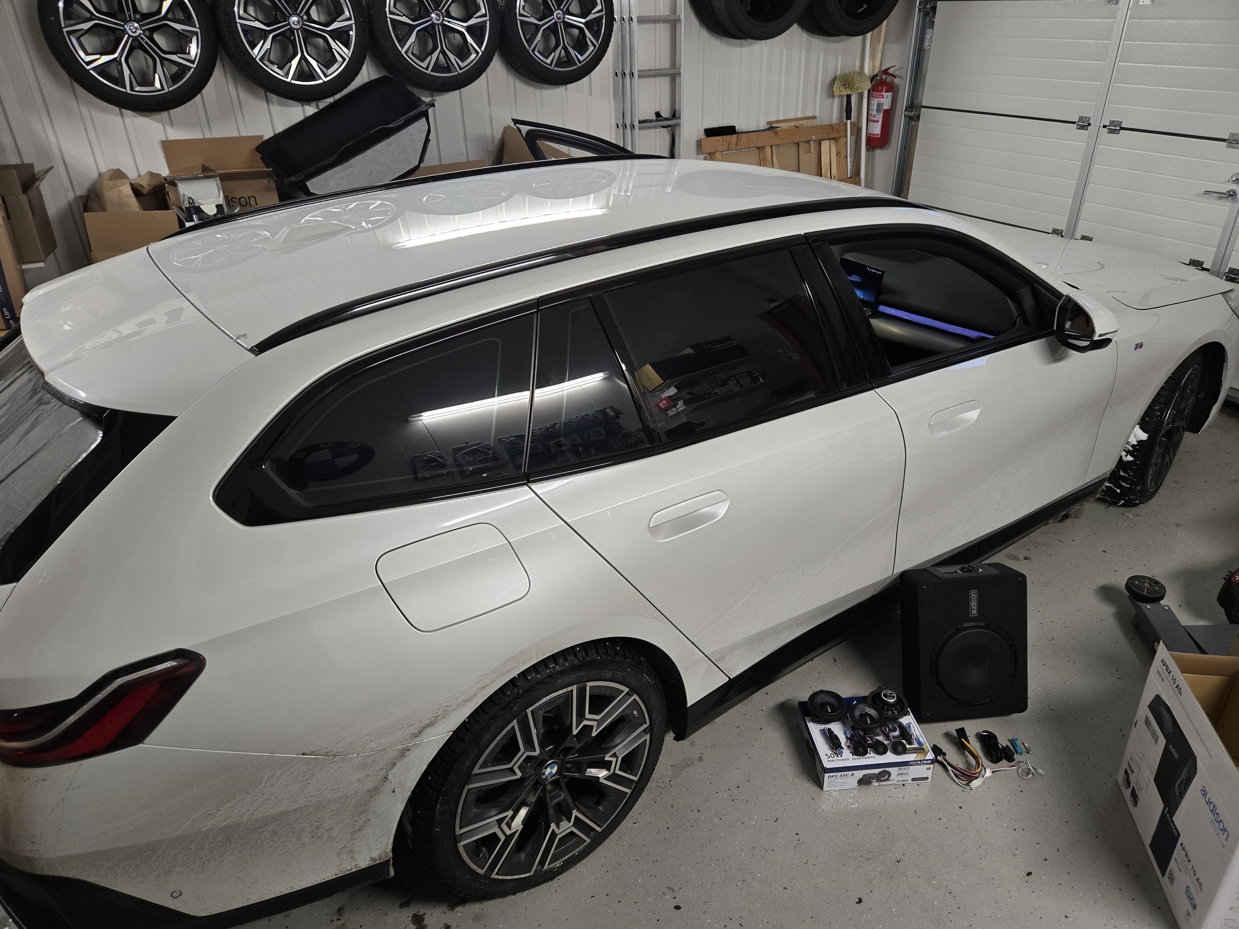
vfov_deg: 58.9
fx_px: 823
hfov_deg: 73.9
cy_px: 464
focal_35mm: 23
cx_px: 620
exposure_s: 1/100
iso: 250
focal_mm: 5.4
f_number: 1.8
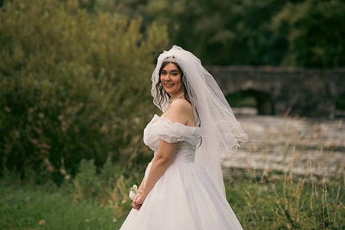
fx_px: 1486
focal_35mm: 155
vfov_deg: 8.9
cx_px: 172
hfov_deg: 13.2
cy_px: 115
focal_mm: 155
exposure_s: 1/200
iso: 320
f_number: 3.5
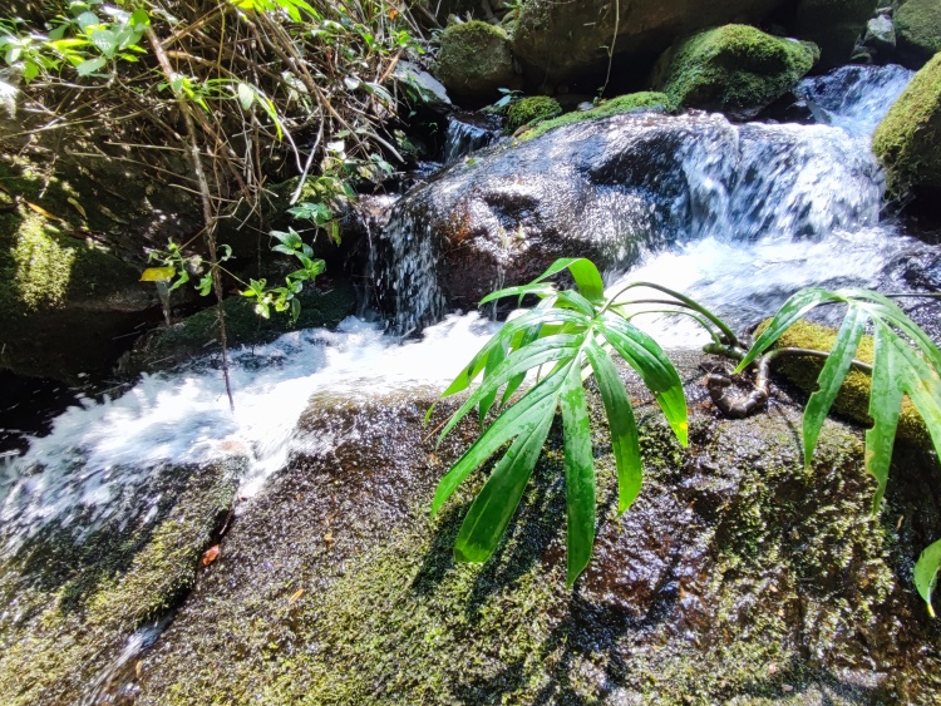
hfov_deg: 94.4
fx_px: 435
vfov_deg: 78.1
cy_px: 344
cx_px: 492
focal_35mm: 16
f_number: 2.2
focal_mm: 1.65
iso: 51
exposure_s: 1/100
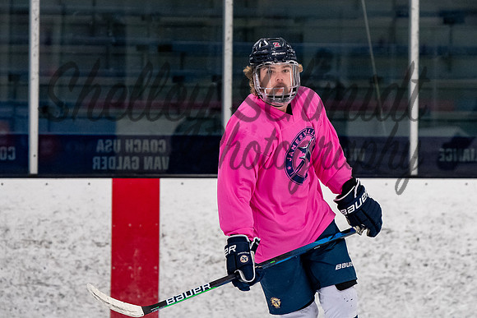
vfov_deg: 3.7
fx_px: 4992
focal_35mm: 377
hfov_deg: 5.5
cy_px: 97
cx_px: 290
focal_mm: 175
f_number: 3.5
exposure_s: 1/800
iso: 2000
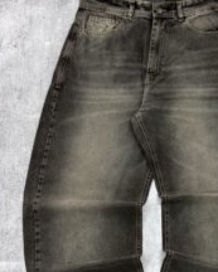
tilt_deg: -83.4
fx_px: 379
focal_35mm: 47
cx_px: 155
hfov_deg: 31.7
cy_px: 180
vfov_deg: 39.1
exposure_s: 1/50
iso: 160
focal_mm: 5.7
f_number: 1.5
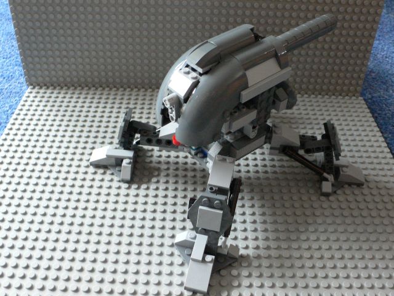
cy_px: 148
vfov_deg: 41.8
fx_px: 387
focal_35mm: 34
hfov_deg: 54.0
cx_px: 197
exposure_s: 1/5
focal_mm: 6.3
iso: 200
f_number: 2.8
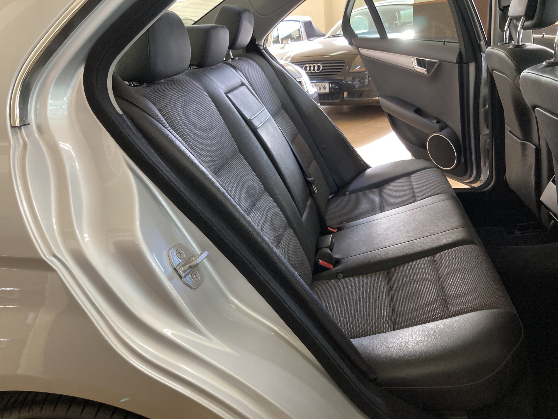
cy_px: 210
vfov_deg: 49.7
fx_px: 451
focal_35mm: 28
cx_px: 279
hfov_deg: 63.4
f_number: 1.8
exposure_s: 1/50
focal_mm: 3.99
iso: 160
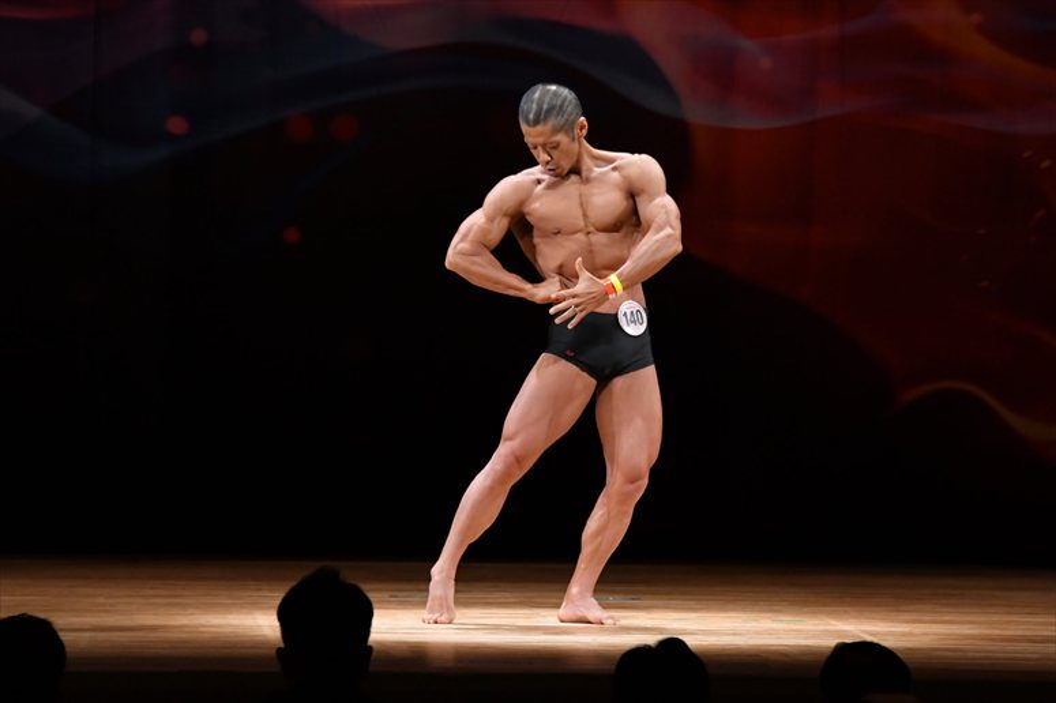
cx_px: 528
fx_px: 7037
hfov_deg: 8.6
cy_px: 352
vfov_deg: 5.7
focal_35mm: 240
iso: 3200
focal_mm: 160
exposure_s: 1/400
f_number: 5.6
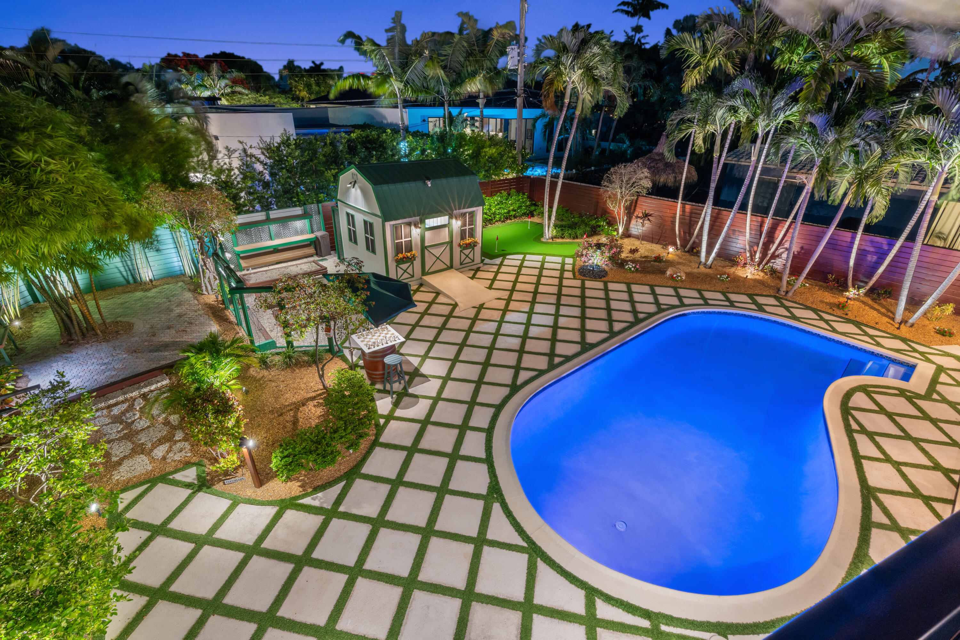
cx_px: 480
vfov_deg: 73.7
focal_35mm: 16
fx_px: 427
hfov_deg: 96.7
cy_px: 320
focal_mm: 16
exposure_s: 10
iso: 500
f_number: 11
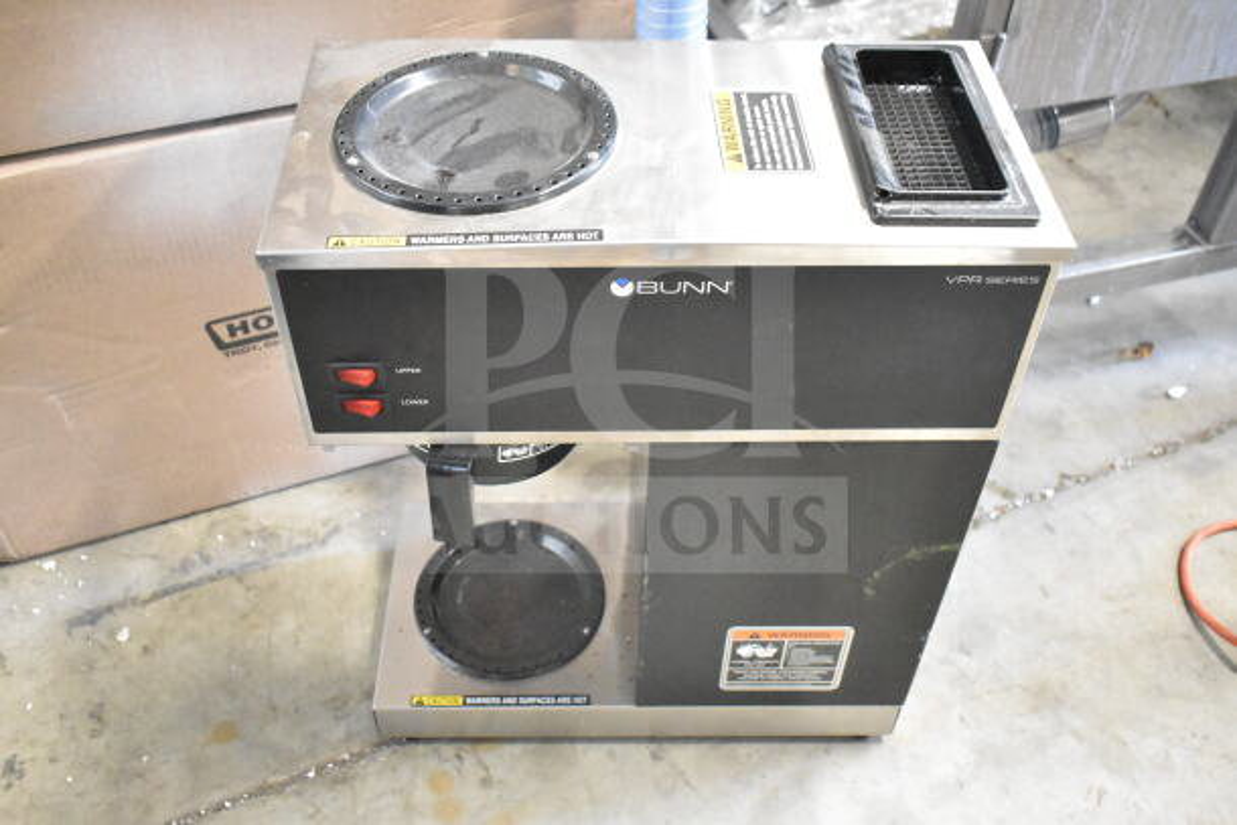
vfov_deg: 38.4
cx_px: 618
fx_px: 1186
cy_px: 412
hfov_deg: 55.1
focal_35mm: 34
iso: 12800
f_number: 3.8
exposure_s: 1/40
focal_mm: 23
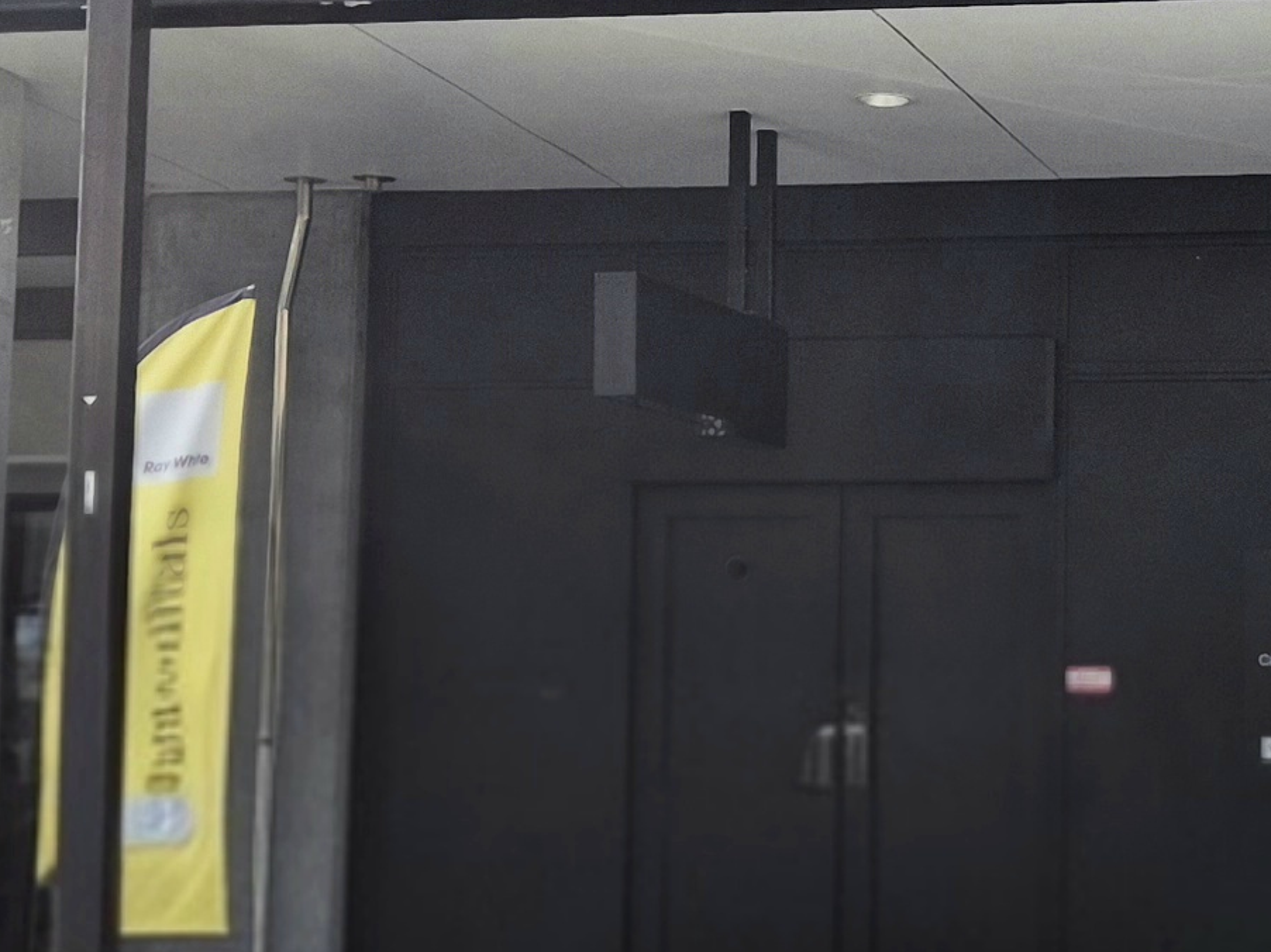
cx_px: 1213
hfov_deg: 18.8
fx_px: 3744
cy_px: 287
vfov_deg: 14.5
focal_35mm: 102
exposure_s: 1/625
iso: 25
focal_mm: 5.4
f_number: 1.8
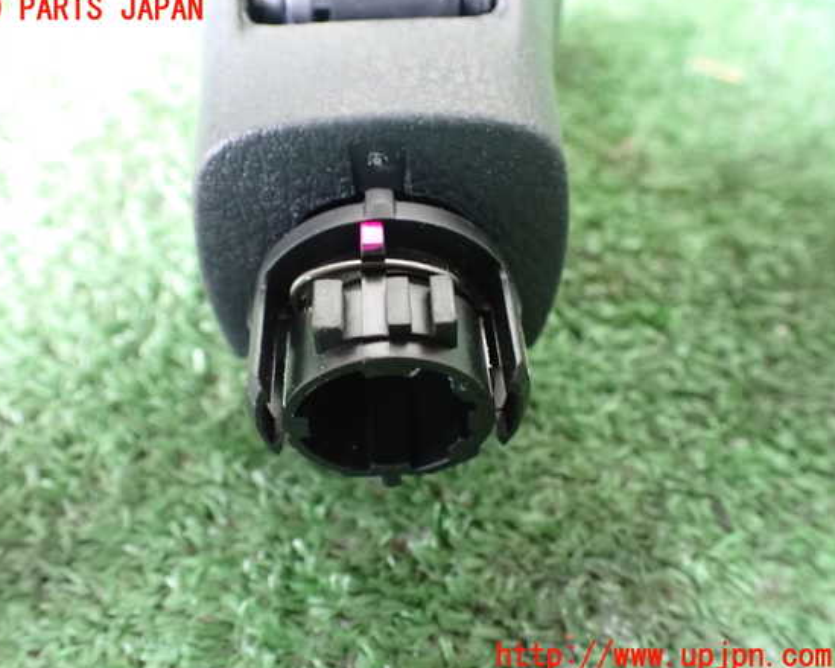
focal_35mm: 32
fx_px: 791
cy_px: 333
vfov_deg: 45.8
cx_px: 383
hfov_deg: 55.6
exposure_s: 1/30
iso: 1250
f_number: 2.3
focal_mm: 5.4
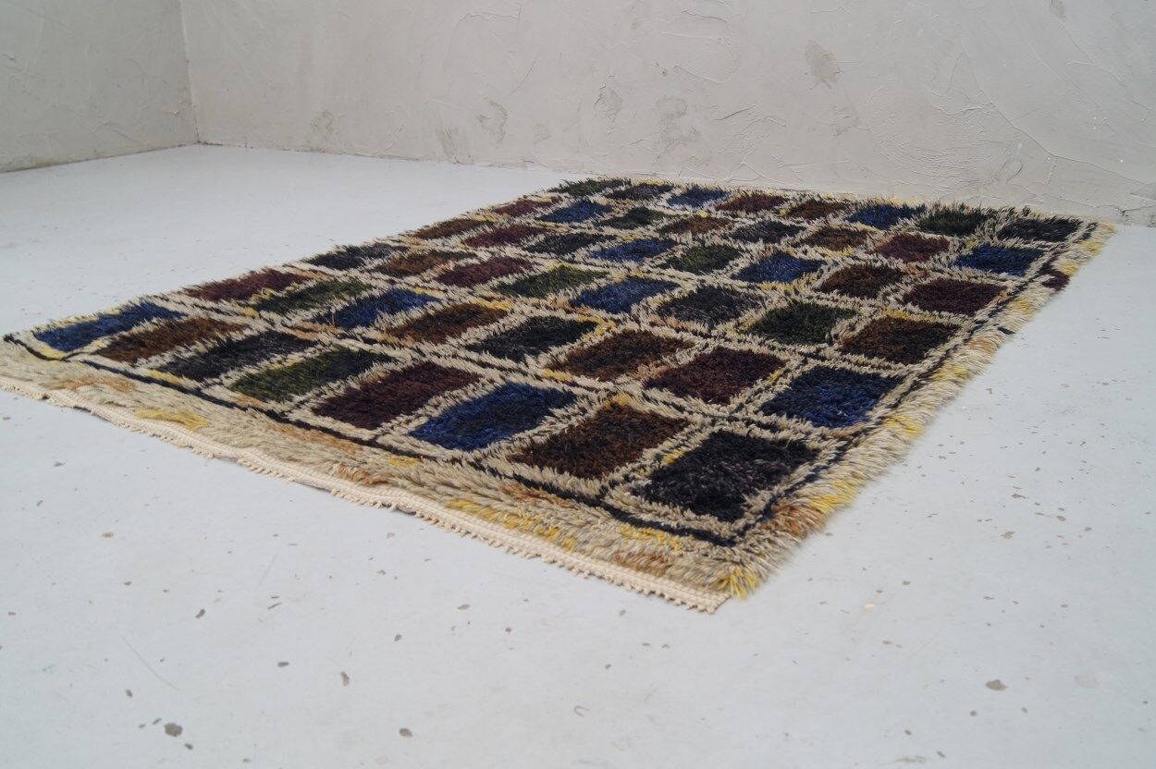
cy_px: 384
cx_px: 578
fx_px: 1059
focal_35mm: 33
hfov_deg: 57.2
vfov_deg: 39.9
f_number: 6.3
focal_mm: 22
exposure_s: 1/10
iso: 400
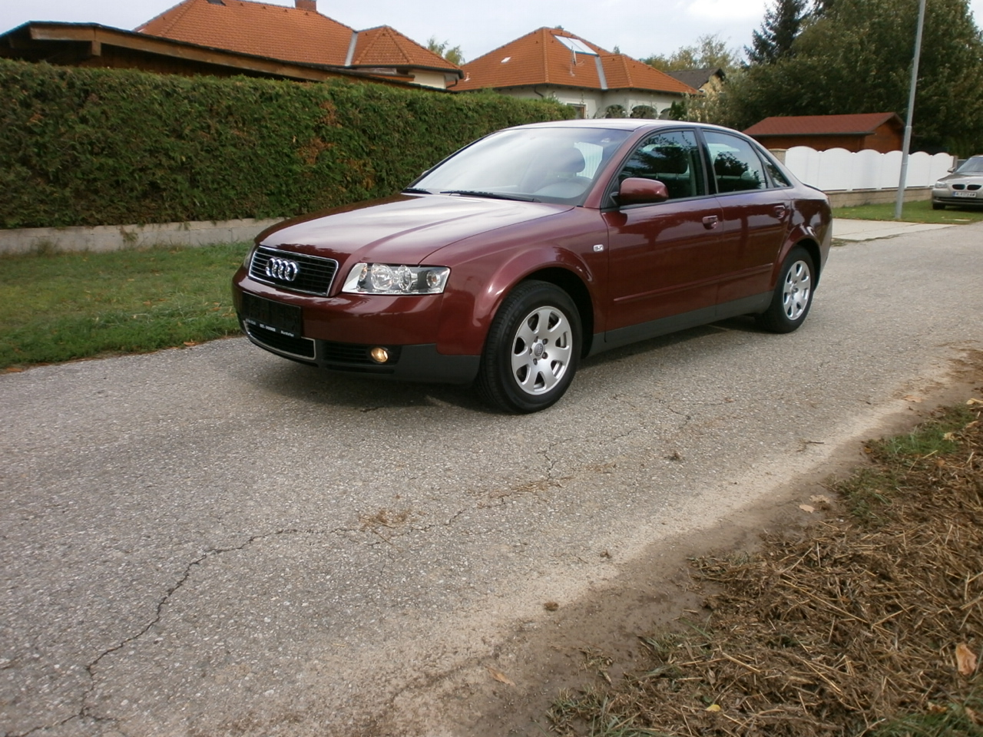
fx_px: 767
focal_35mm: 27
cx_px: 492
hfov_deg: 65.3
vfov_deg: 51.4
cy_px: 368
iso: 100
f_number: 2.9
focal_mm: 4.8
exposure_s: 1/400
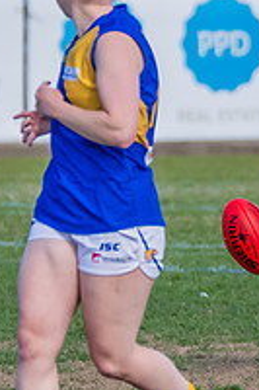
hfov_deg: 0.9
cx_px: 277
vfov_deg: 1.3
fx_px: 17263
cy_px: 125
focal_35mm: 1597
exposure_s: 1/1600
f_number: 7.1
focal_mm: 320
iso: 800
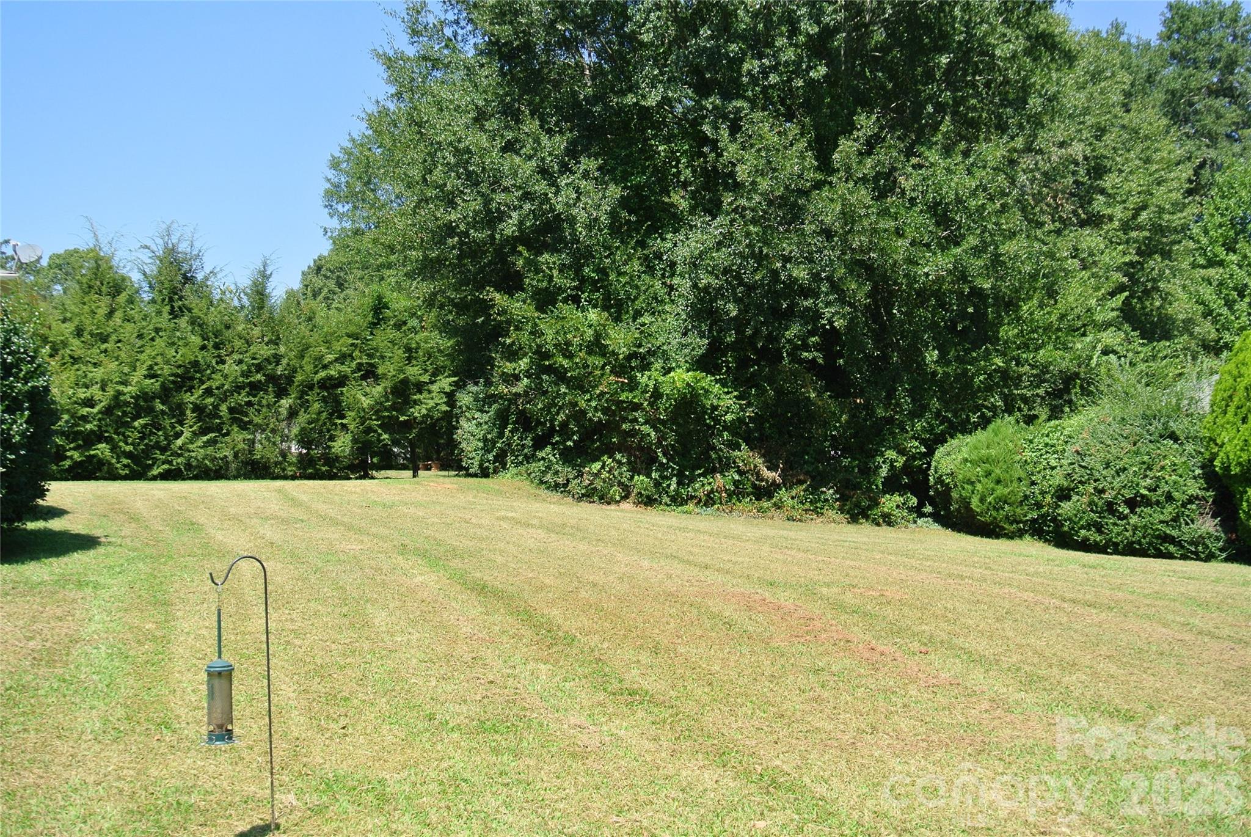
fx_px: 1357
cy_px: 418
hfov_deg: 49.5
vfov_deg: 34.3
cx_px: 626
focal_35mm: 39
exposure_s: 1/400
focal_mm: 14.5
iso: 100
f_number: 4.5
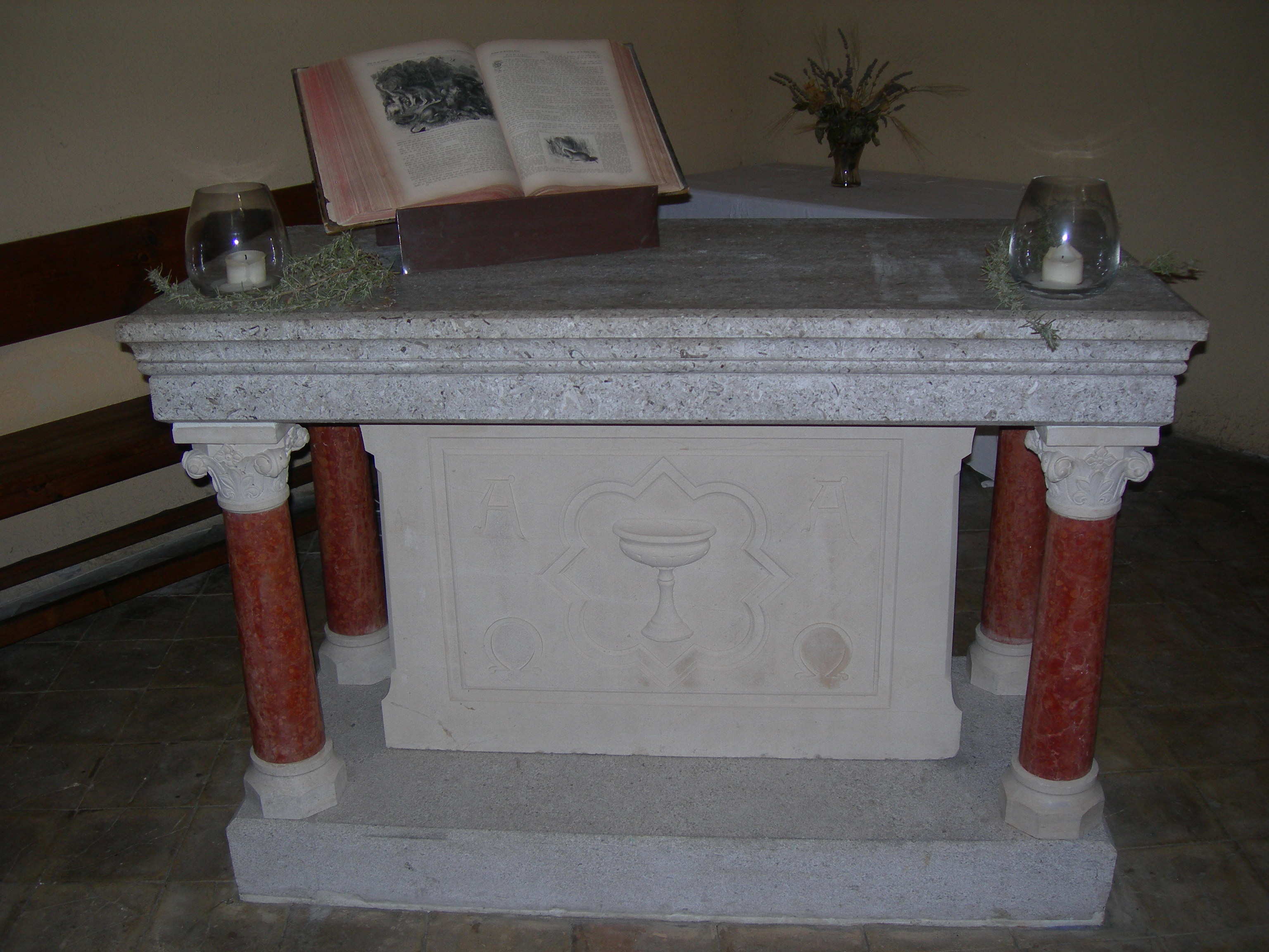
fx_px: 1393
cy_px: 476
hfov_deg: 49.0
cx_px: 634
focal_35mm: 38
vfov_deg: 37.7
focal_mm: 7.8
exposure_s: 1/60.1
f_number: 2.8
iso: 50
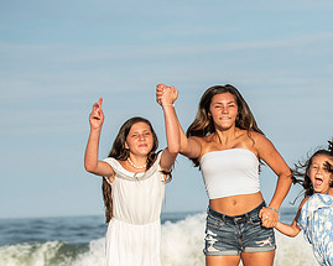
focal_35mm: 152
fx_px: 1497
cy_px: 223
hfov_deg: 12.6
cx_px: 276
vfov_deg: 10.1
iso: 250
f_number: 3.2
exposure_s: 1/4000
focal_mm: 75
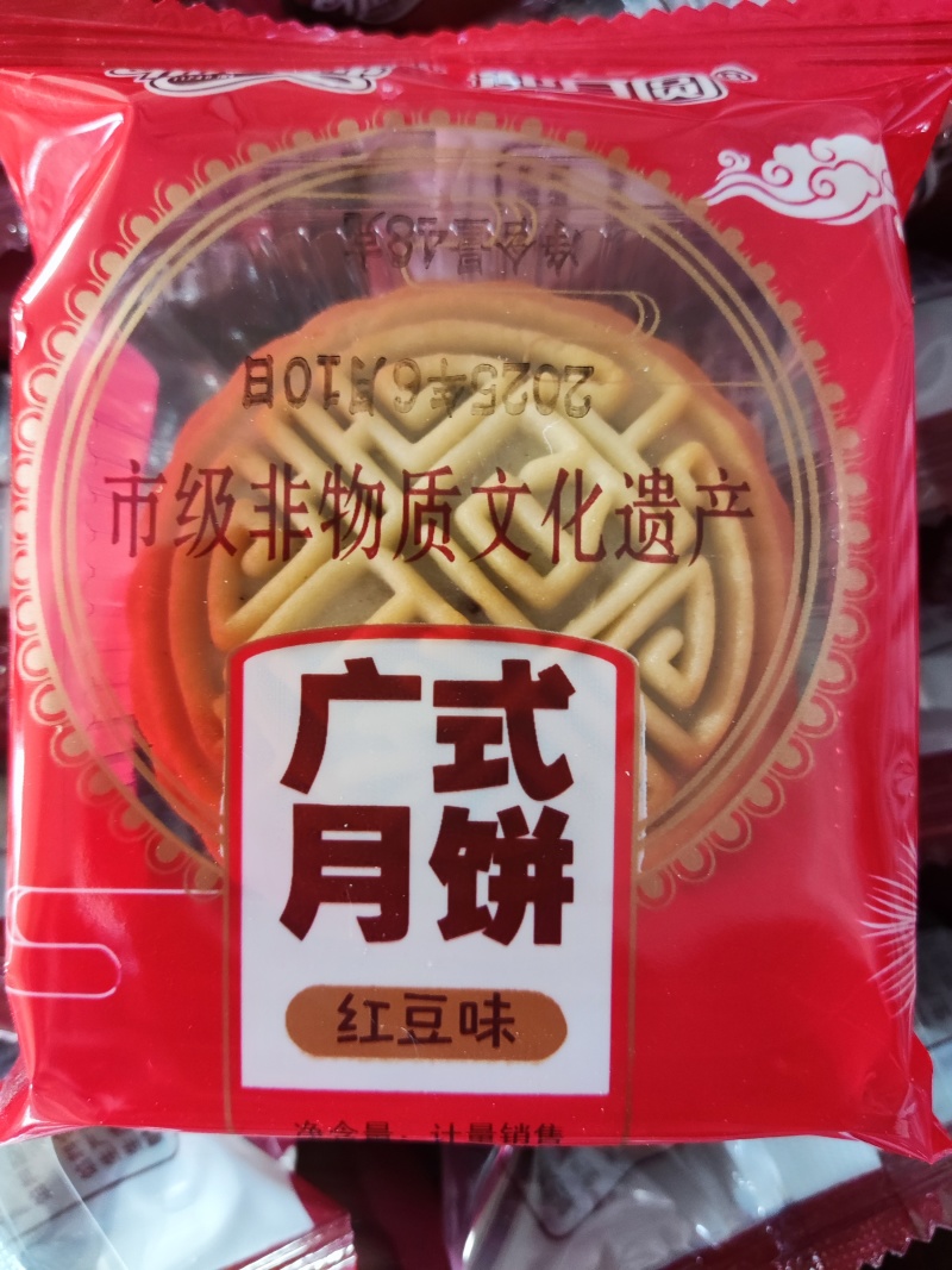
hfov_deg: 54.9
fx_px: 917
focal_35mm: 25
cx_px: 476
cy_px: 635
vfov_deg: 69.4
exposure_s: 1/50
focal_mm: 4.71
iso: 666
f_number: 1.79
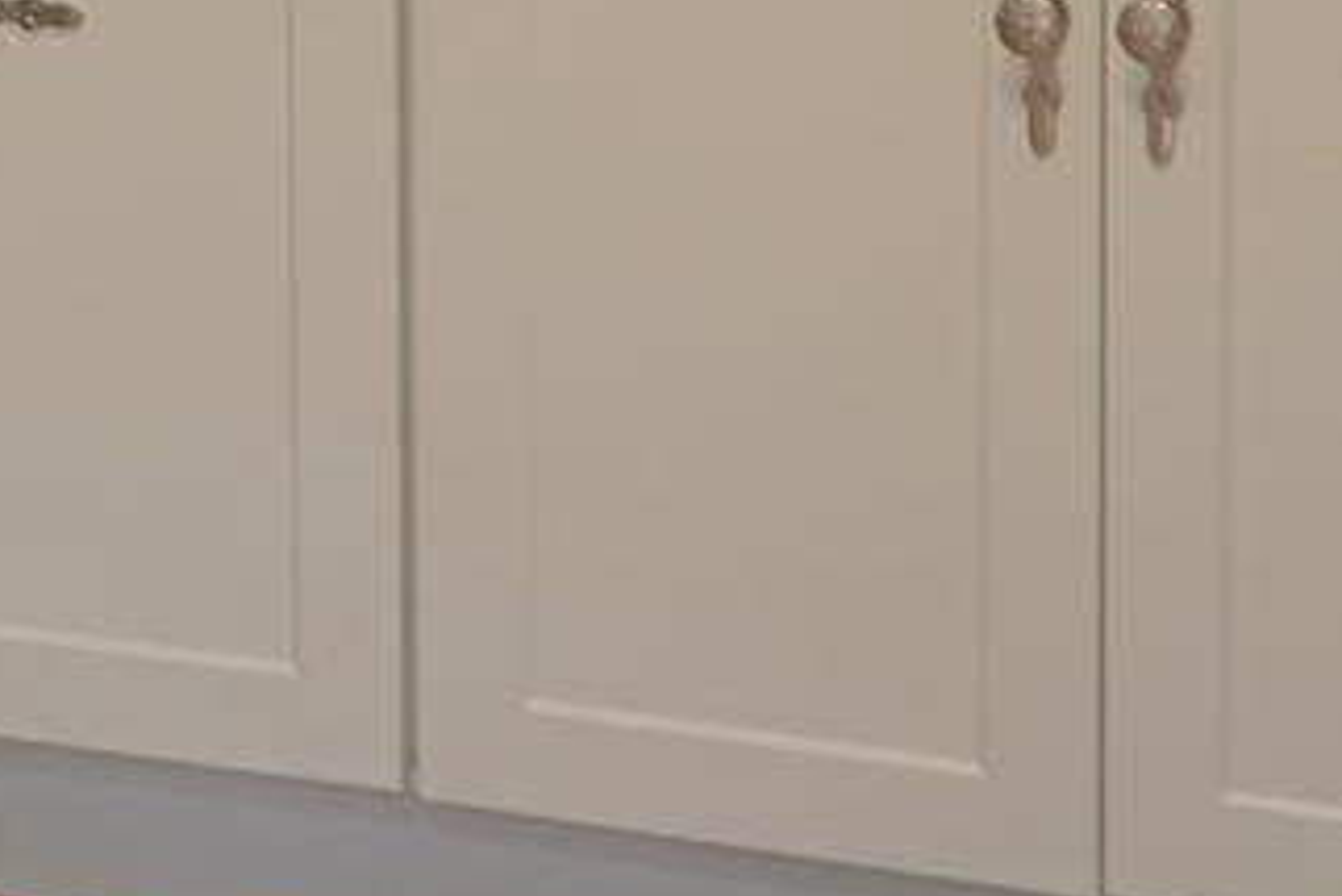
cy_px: -877
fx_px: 6638
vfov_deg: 7.4
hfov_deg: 11.2
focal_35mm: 178
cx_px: -563
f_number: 3.5
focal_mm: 28
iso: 1250
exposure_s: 1/30
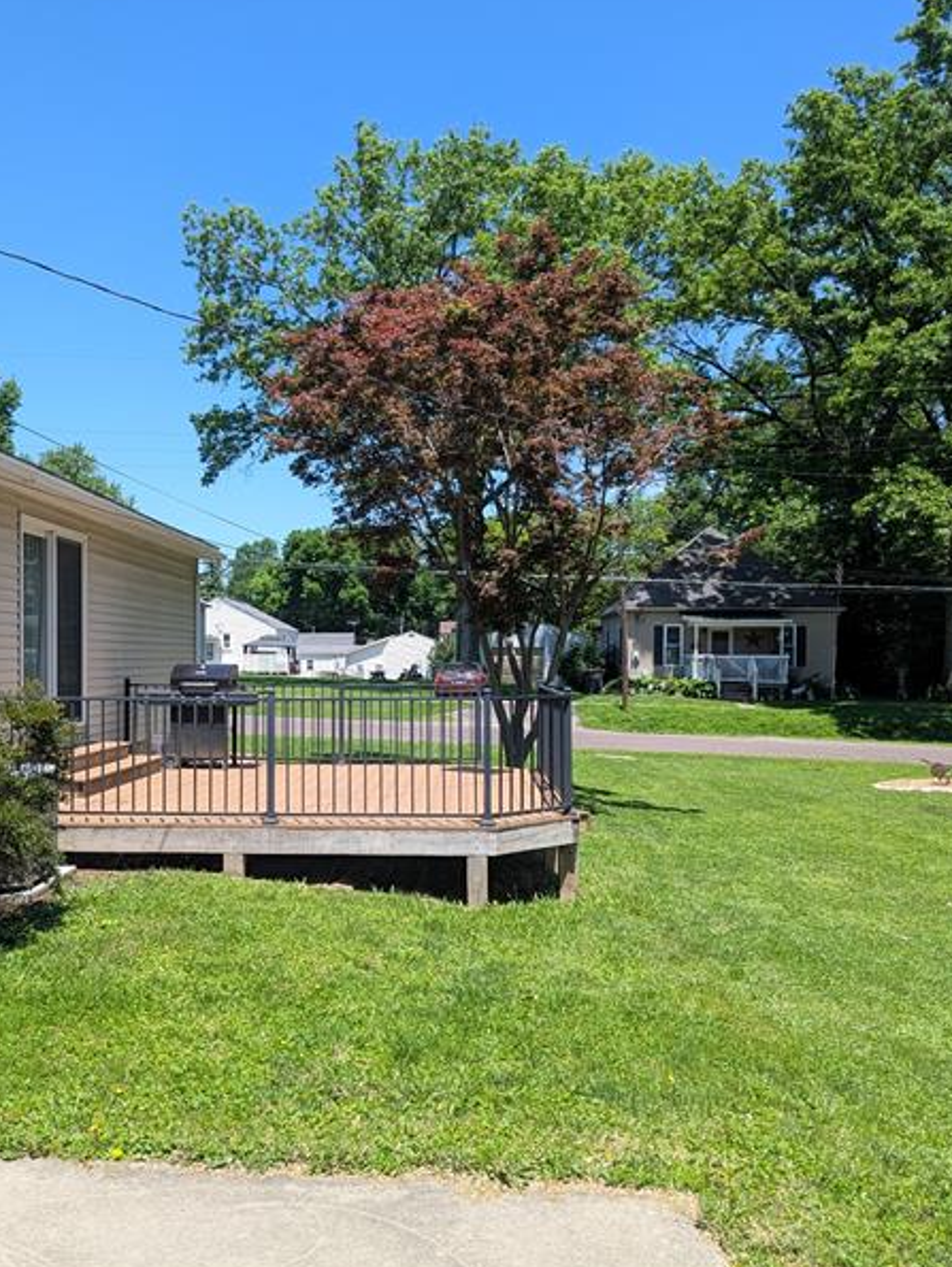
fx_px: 1136
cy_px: 684
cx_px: 368
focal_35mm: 31
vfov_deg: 58.2
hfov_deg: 45.2
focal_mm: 6.81
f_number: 1.85
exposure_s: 1/877
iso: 40
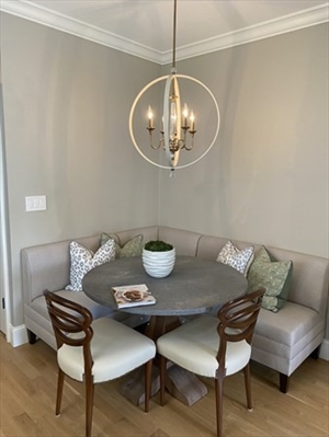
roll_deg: -1.4
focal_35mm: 26
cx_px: 164
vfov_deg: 67.3
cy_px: 218
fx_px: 329
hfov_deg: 53.1
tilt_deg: -8.9
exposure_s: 1/60
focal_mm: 4.25
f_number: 1.8
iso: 160
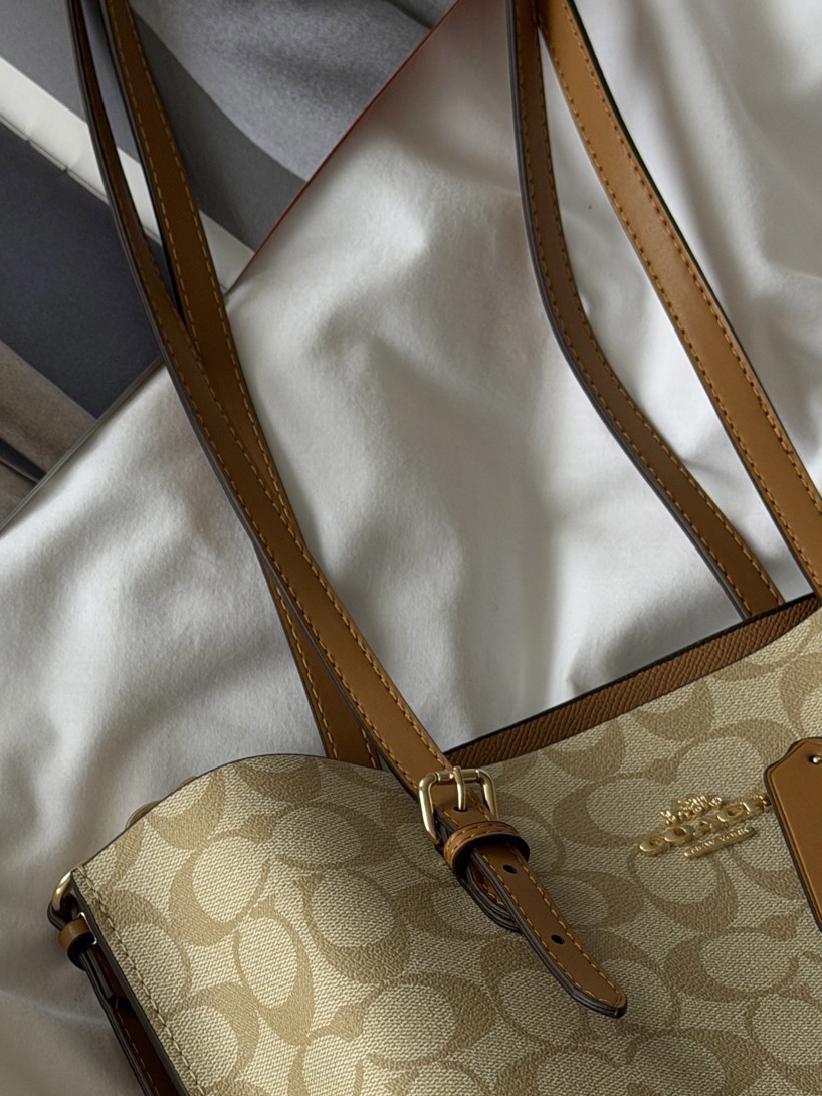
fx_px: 2787
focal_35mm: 88
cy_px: 925
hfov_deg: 16.7
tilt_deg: -74.9
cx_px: 238
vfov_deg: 21.9
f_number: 1.78
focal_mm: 6.76
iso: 50
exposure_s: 1/145
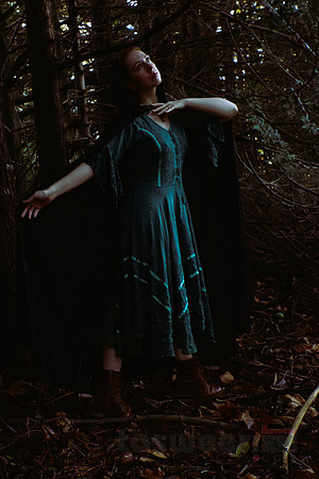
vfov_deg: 53.1
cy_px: 240
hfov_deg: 36.9
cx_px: 160
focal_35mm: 36
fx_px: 478
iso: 400
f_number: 5
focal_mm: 24
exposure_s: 1/60
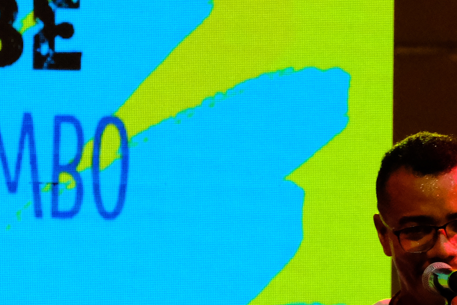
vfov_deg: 1.7
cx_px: -312
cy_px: 169
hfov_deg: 2.5
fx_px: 10308
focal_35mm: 812
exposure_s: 1/125
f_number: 6.4
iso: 5000
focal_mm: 127.1
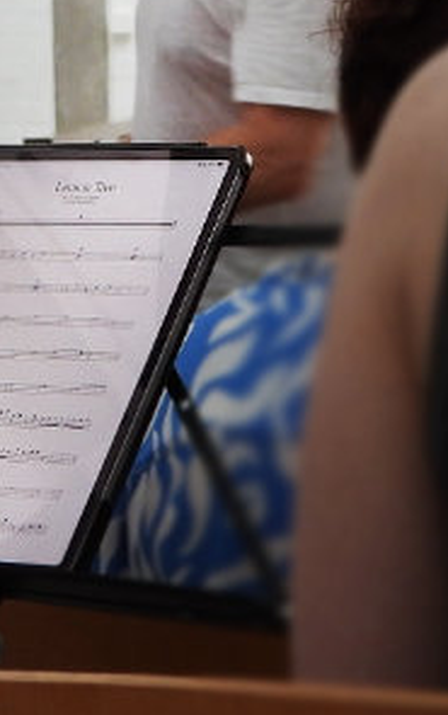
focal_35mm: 175
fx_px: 3410
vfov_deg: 11.9
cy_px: 47
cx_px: -162
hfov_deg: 7.4
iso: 220
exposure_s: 1/30
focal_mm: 11.7
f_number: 3.5
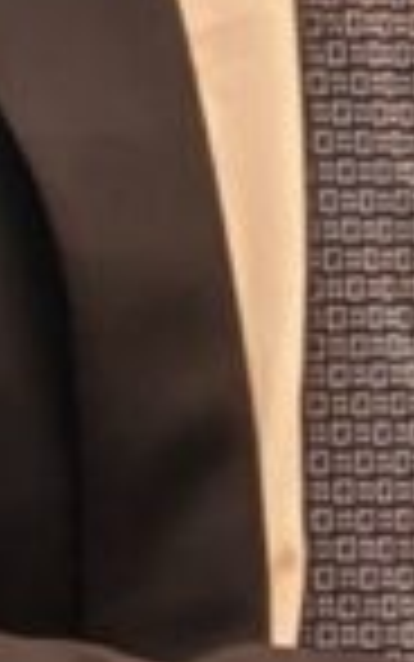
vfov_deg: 1.2
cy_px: -279
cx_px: 752
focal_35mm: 1744
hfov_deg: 0.8
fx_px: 31453
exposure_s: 1/50
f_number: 3
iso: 50
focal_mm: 14.92
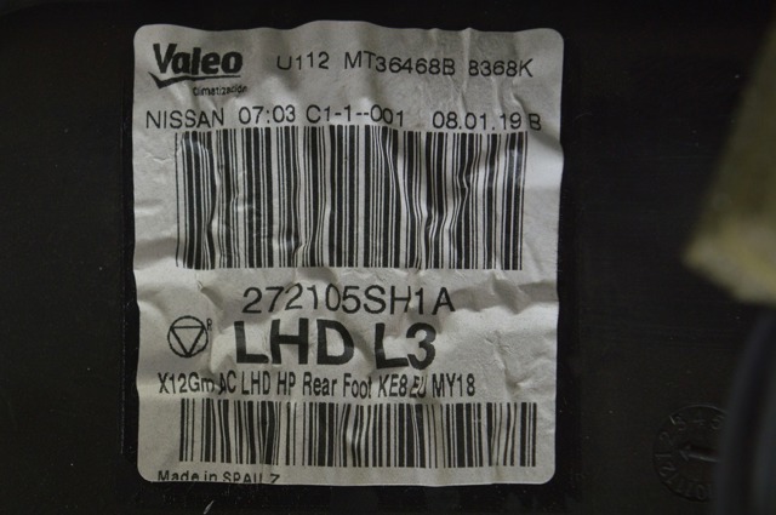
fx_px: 1453
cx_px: 388
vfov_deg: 20.1
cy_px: 258
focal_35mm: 68
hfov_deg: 29.9
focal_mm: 45
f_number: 5.6
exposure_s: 1/25
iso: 400
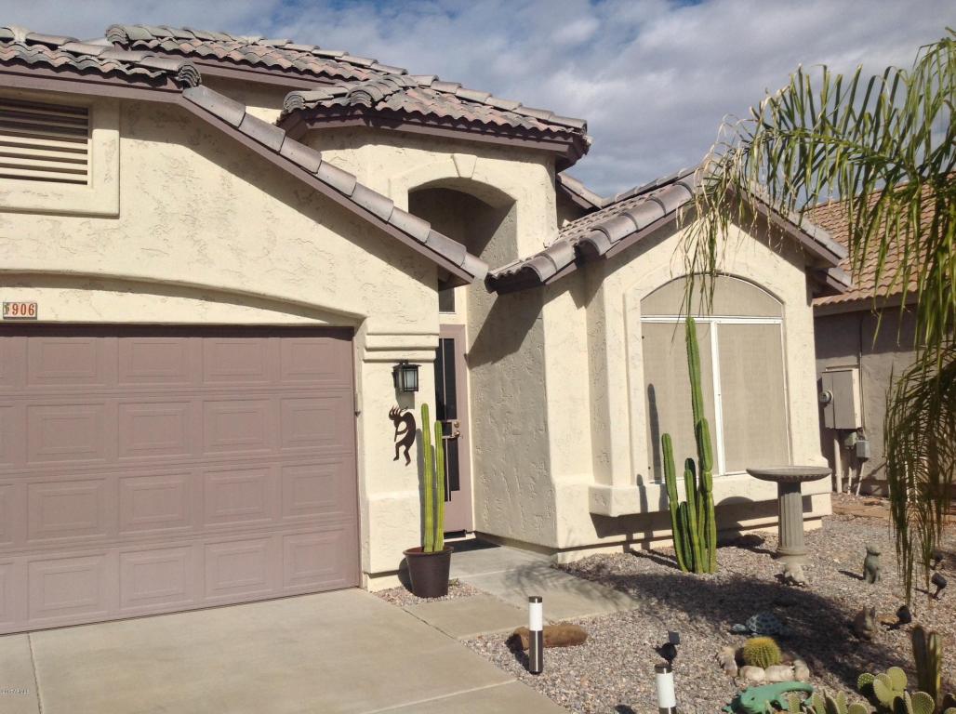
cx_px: 478
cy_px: 357
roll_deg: +2.1
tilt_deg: +3.4
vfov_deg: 40.6
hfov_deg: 52.7
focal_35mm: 35
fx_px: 965
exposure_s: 1/5051
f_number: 2.4
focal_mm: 4.28
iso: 50
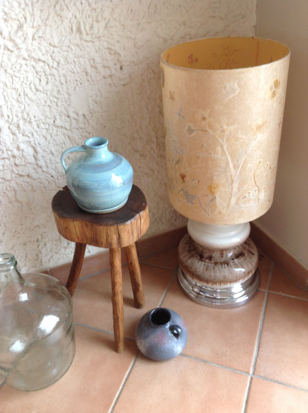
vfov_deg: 52.7
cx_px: 154
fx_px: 416
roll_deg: +4.4
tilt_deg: -35.4
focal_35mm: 35
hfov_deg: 40.6
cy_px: 206
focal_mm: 4.28
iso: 80
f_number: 2.4
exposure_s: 1/15
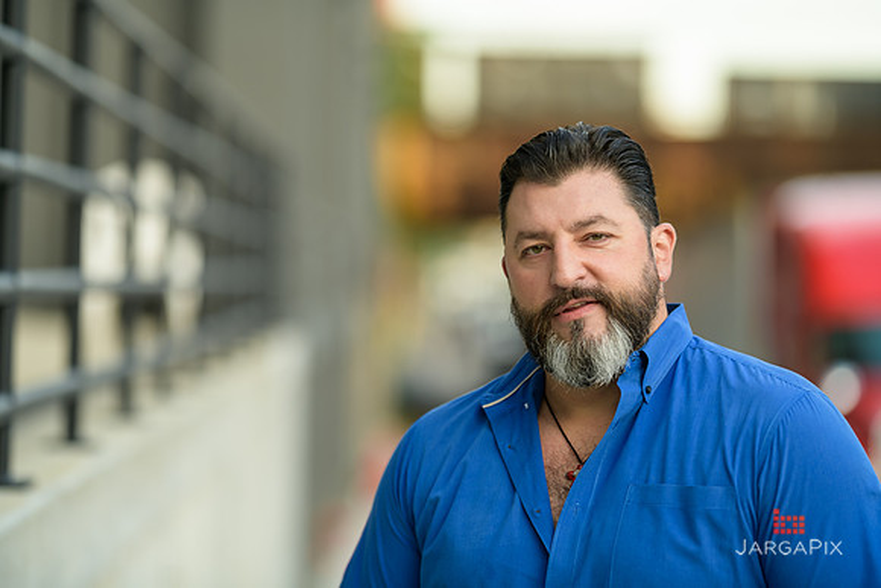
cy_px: 294
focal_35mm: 135
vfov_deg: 10.2
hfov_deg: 15.2
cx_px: 440
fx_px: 3304
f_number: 2
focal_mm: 135
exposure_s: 1/250
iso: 200
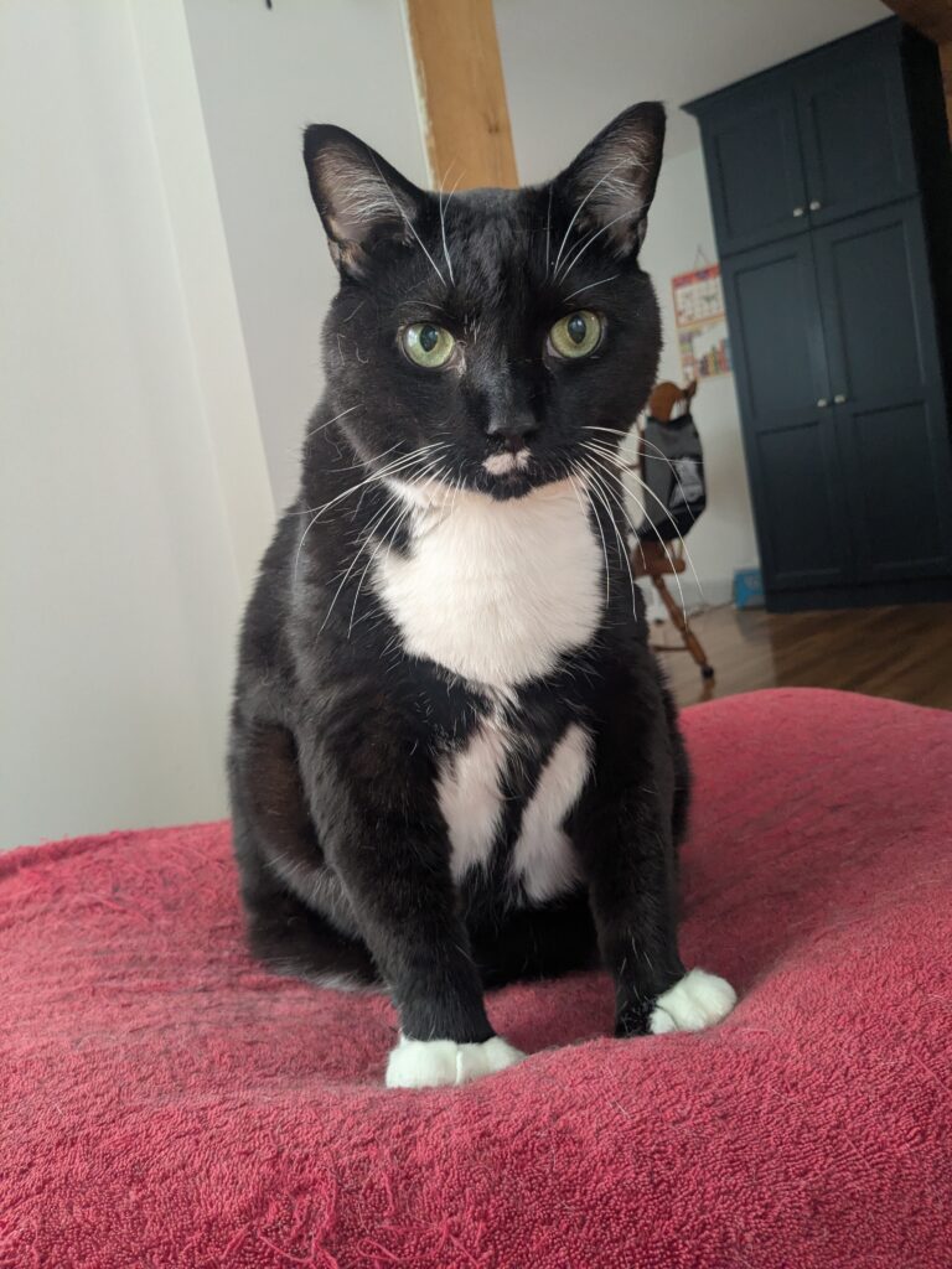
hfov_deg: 51.4
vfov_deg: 65.3
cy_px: 634
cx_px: 476
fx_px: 990
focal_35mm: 27
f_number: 1.73
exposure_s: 1/120
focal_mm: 4.38
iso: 196
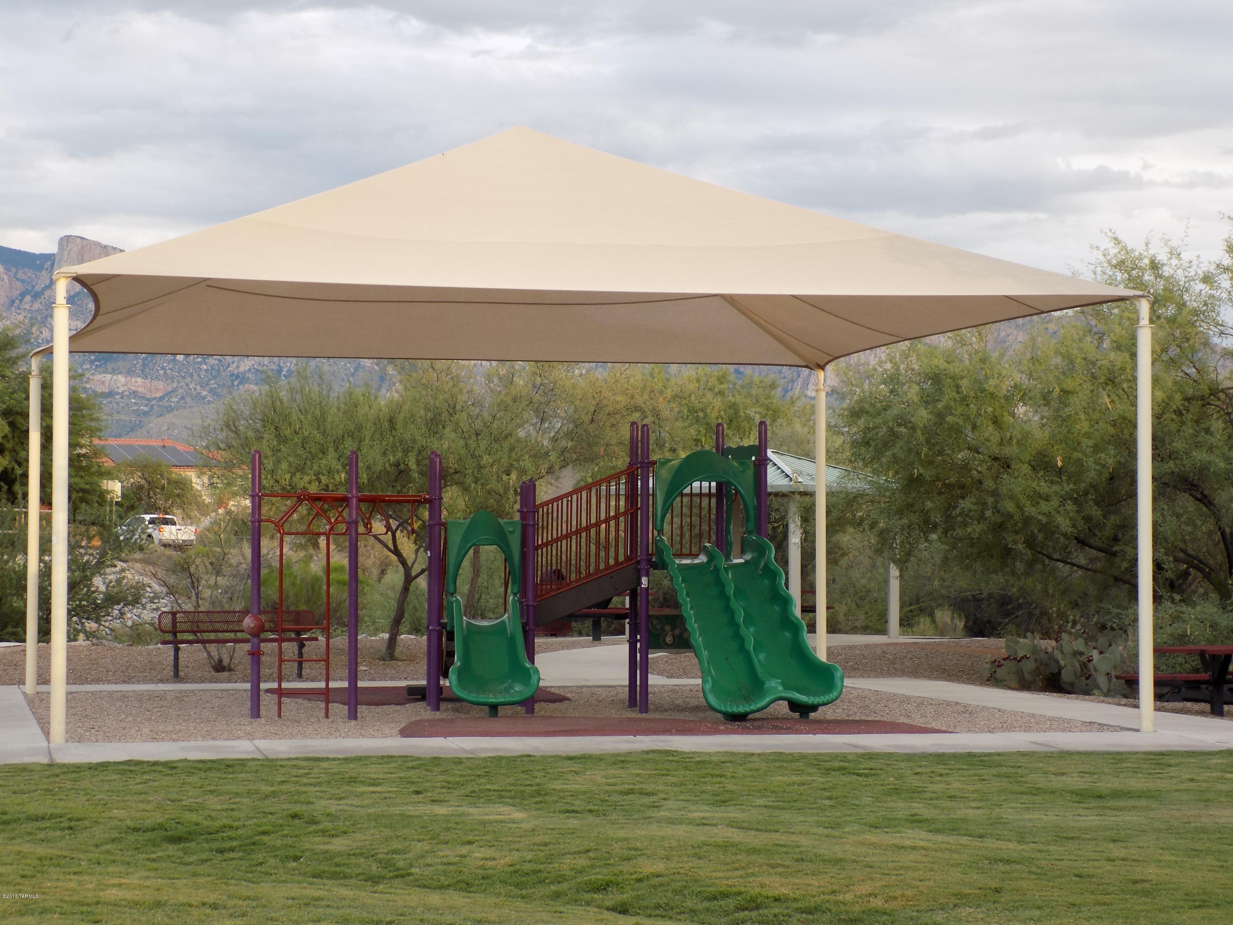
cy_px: 462
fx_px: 2493
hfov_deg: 27.8
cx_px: 616
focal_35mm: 70
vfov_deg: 21.0
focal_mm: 12.5
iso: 80
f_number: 4.2
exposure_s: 1/40
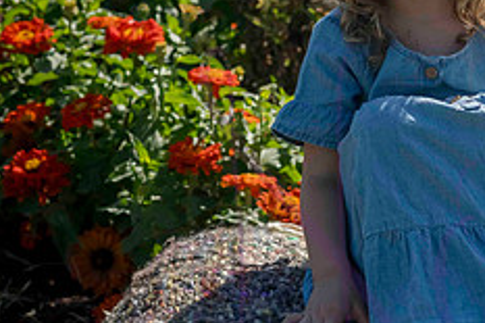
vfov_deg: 6.5
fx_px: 2854
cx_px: 550
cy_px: 76
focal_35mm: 212
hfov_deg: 9.6
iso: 400
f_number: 6.3
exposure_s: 1/1250
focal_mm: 85
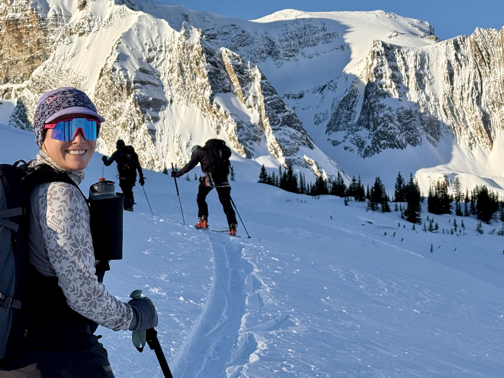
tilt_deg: +5.0
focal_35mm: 71
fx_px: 1034
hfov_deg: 27.2
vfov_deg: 20.7
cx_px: 148
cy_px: 215
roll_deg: +3.1
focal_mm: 6.76
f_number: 1.78
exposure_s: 1/5208
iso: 80
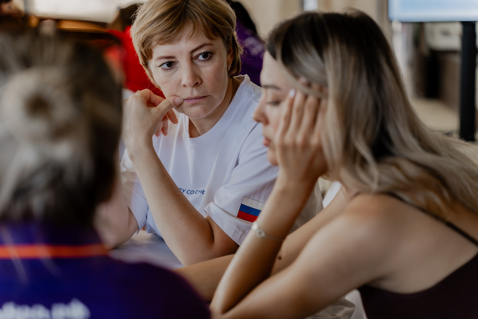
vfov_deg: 18.2
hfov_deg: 27.0
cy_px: 160
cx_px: 239
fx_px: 996
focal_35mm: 75
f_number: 2.8
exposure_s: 1/160
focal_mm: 75
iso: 1000
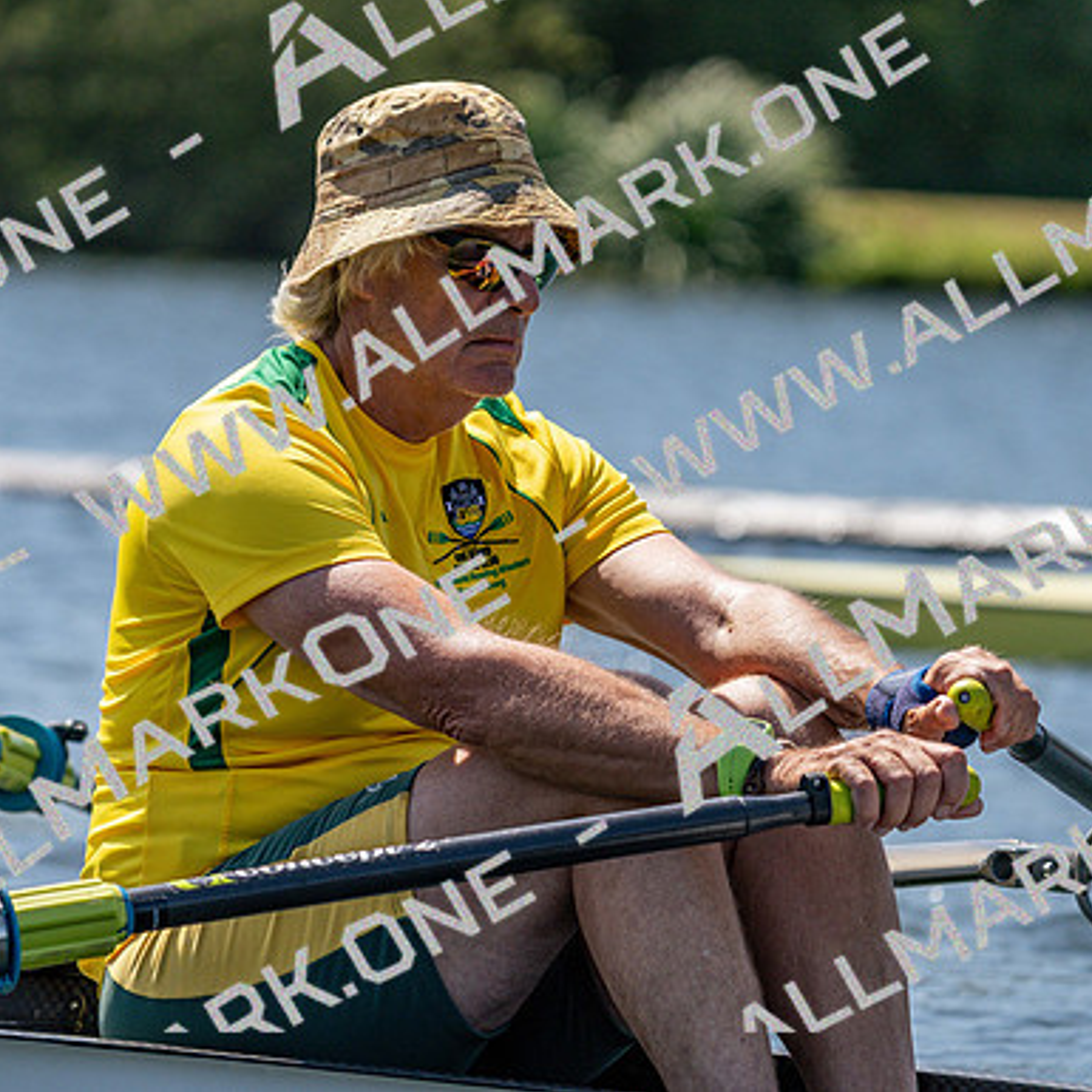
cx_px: 425
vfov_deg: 5.1
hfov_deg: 5.1
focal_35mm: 341
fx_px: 12170
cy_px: 546
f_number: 5.6
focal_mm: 266
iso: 320
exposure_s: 1/2000
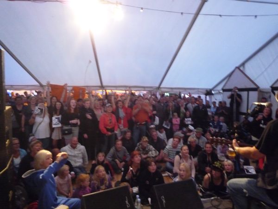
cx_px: 139
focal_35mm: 25
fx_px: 201
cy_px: 104
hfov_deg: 69.4
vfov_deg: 54.9
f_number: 2.8
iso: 800
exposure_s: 1/13
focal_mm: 4.4
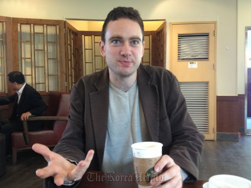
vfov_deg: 40.7
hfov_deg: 52.6
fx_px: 254
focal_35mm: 35
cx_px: 126
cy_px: 94
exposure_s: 1/20
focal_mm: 4.28
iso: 100
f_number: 2.4
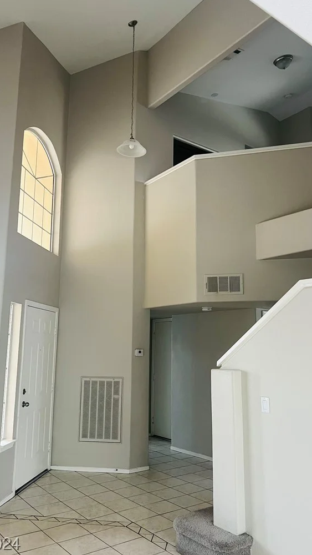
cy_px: 275
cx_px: 158
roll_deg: -0.8
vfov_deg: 66.1
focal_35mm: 29
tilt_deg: +11.8
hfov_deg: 40.2
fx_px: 426
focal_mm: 5.7
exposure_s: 1/60
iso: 250
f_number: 1.5
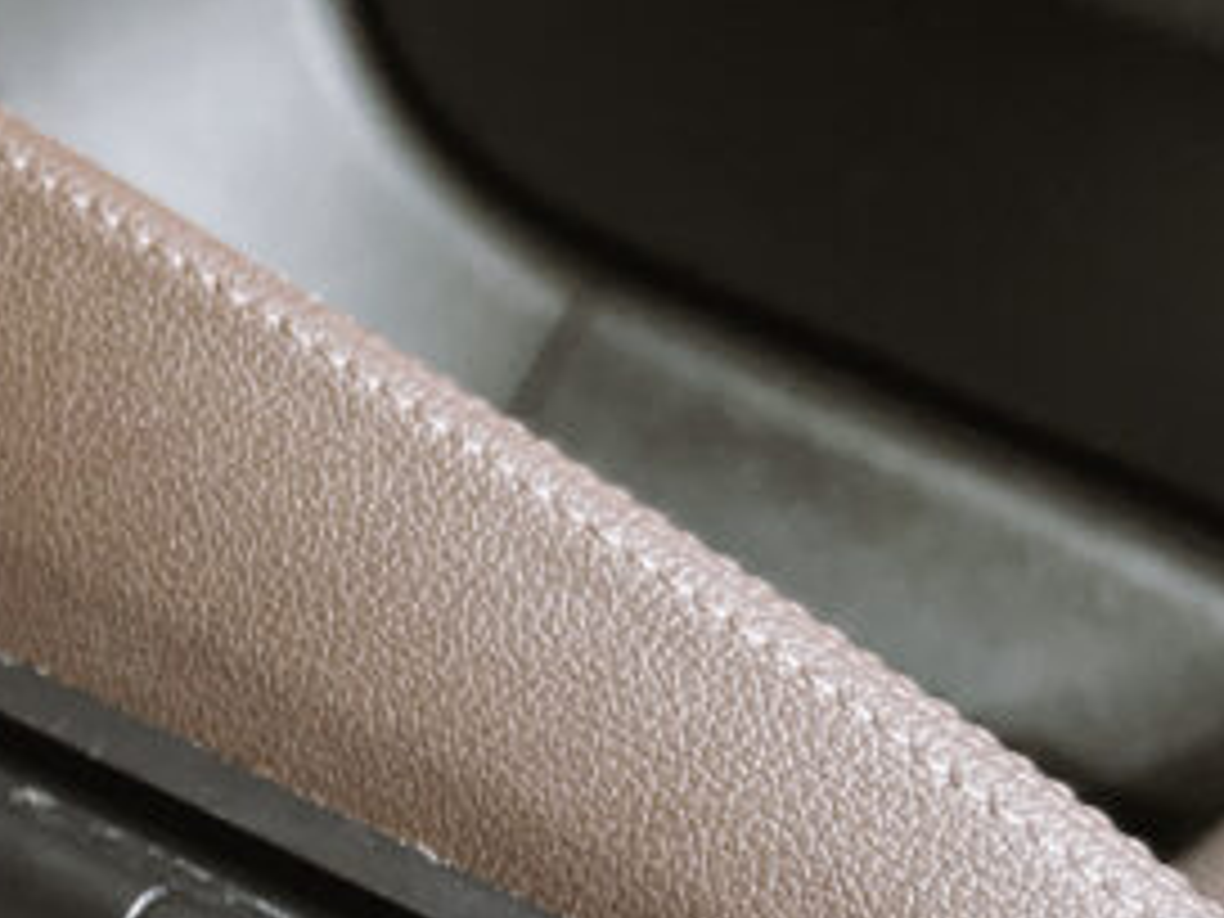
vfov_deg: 14.3
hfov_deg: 17.2
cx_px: -824
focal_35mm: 98
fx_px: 3465
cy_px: 1287
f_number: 1.5
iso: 500
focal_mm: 5.7
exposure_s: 1/60
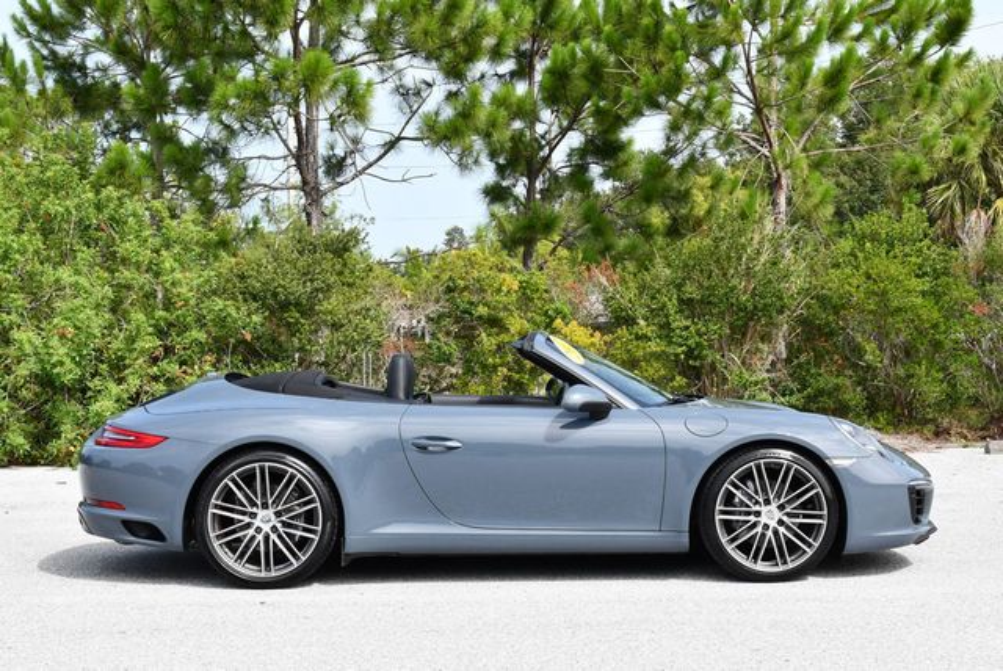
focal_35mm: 60
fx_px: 1673
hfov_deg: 33.4
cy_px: 336
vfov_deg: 22.7
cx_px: 502
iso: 200
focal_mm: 30
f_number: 8
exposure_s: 1/250
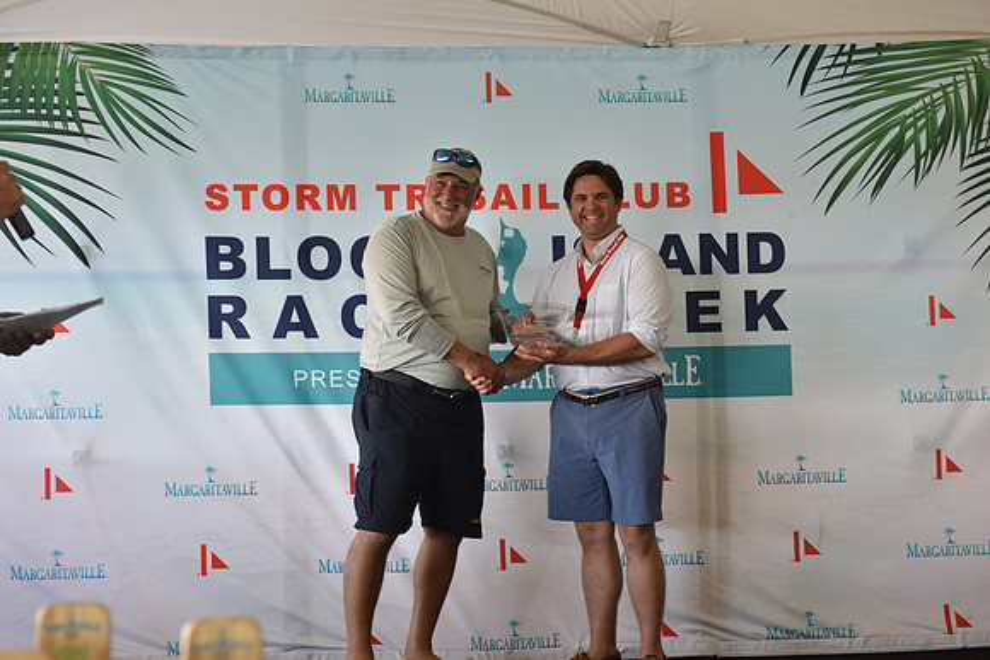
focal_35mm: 70
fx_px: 1925
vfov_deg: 19.5
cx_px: 495
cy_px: 330
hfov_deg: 28.8
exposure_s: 1/160
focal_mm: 70
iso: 800
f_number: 5
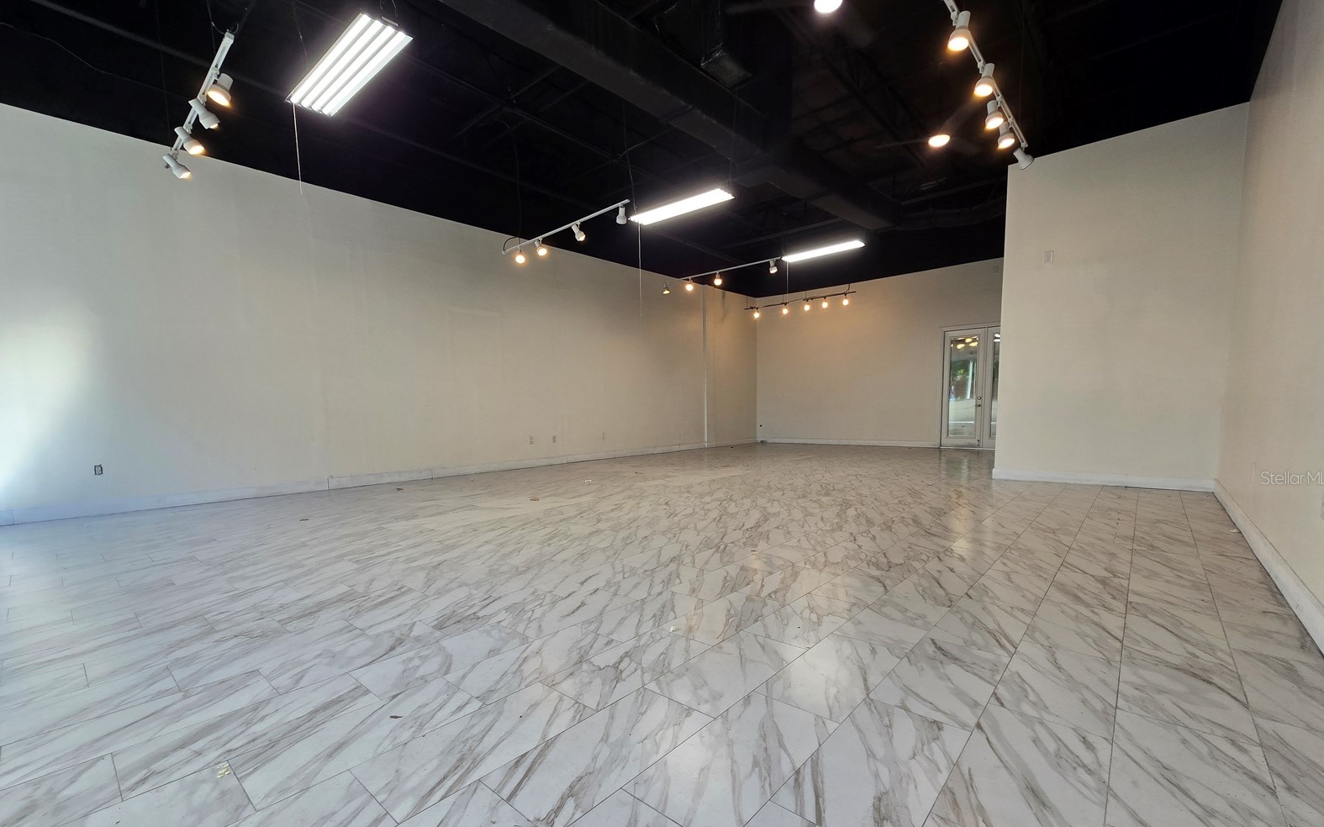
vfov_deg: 78.1
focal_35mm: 14
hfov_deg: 105.3
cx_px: 667
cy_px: 477
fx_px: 505
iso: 64
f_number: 2.2
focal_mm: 2.2
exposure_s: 1/60
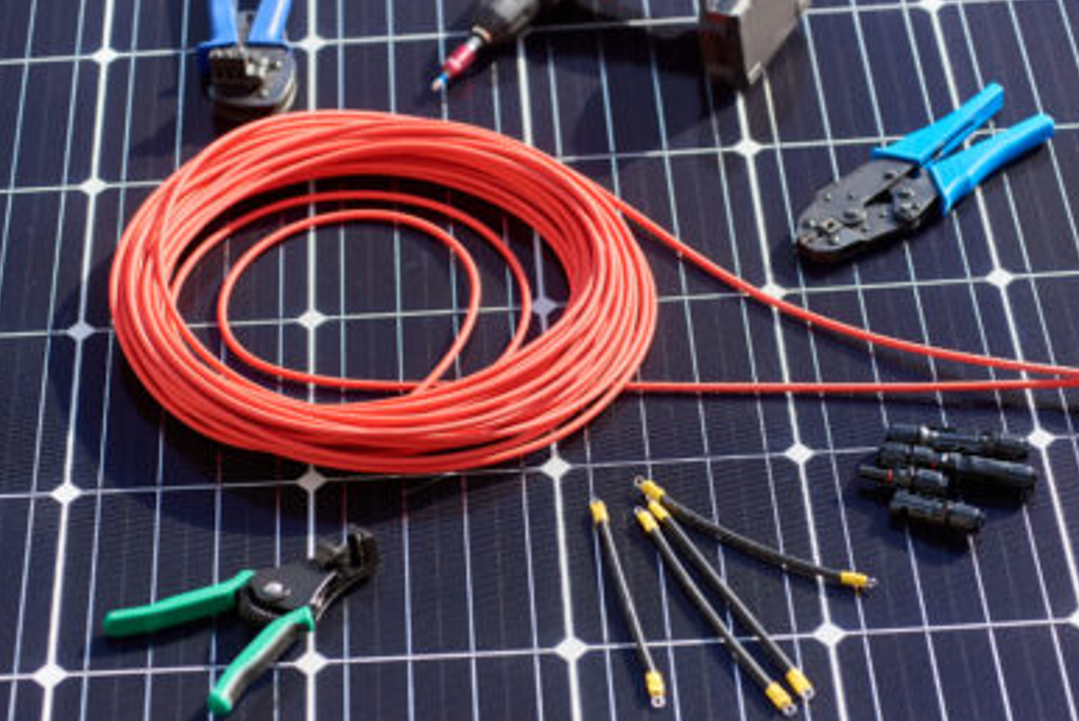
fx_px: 2549
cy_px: 377
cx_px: 553
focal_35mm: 85
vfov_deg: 16.1
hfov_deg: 23.9
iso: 100
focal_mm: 80
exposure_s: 1/800
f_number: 4
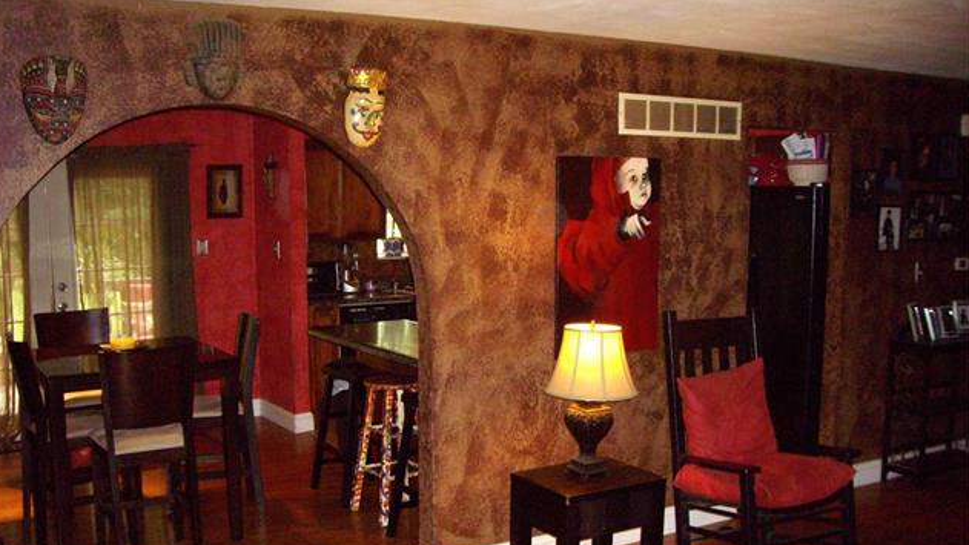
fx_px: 1079
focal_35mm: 42
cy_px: 318
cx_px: 481
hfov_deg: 48.4
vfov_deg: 28.3
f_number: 2.7
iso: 400
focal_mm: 6.2
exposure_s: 1/40
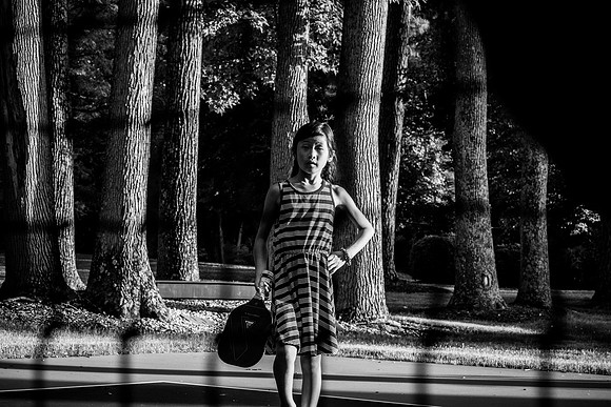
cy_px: 204
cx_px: 306
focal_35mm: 85
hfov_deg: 23.9
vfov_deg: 16.1
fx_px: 1443
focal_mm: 85
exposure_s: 1/200
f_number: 11
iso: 1000
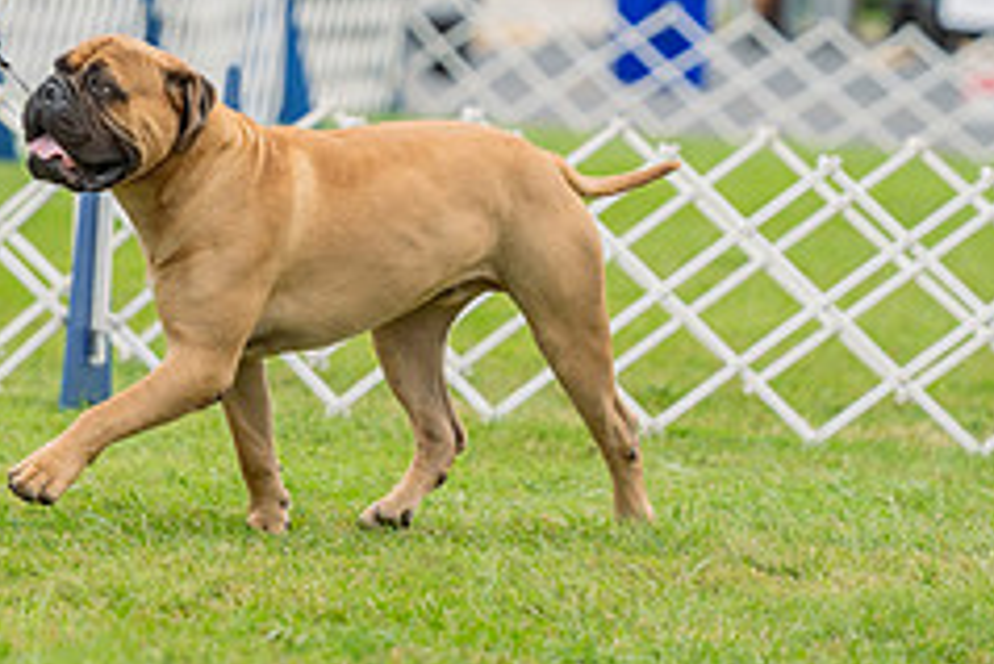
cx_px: 155
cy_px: -115
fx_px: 13482
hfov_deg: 4.2
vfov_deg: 2.8
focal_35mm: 488
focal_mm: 200
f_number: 3.5
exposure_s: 1/1250
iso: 400
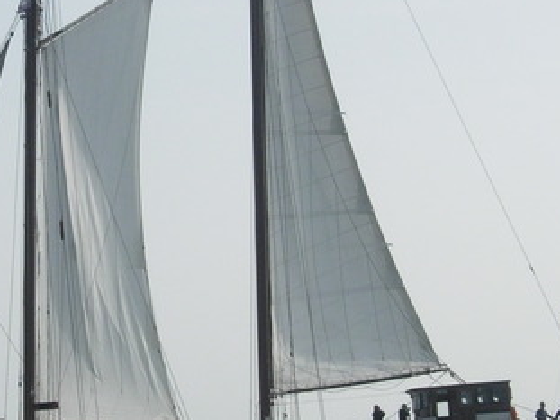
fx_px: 2539
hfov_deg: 12.5
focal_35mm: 157
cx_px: 36
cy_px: 187
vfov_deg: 9.4
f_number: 5.9
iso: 79
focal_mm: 12.7
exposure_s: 1/939
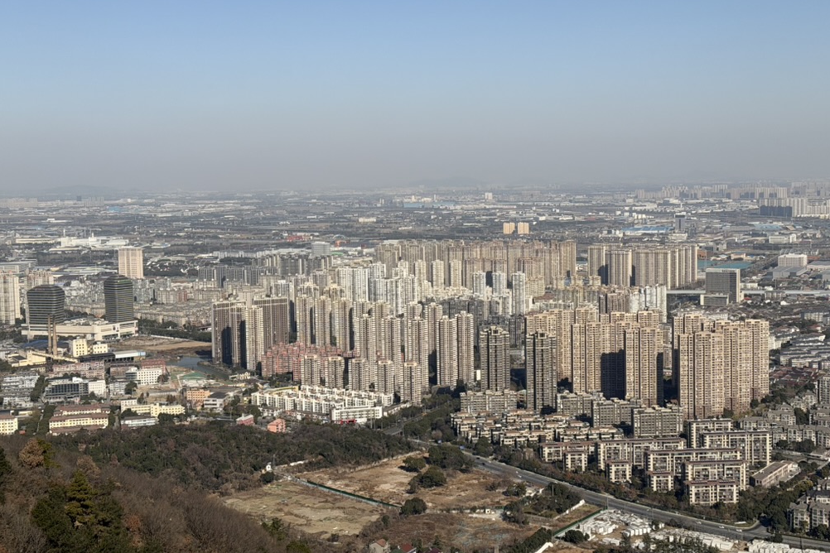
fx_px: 1176
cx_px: 409
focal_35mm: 51
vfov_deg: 26.5
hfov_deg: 38.9
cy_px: 270
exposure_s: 1/8772
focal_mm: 6.76
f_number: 1.78
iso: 64
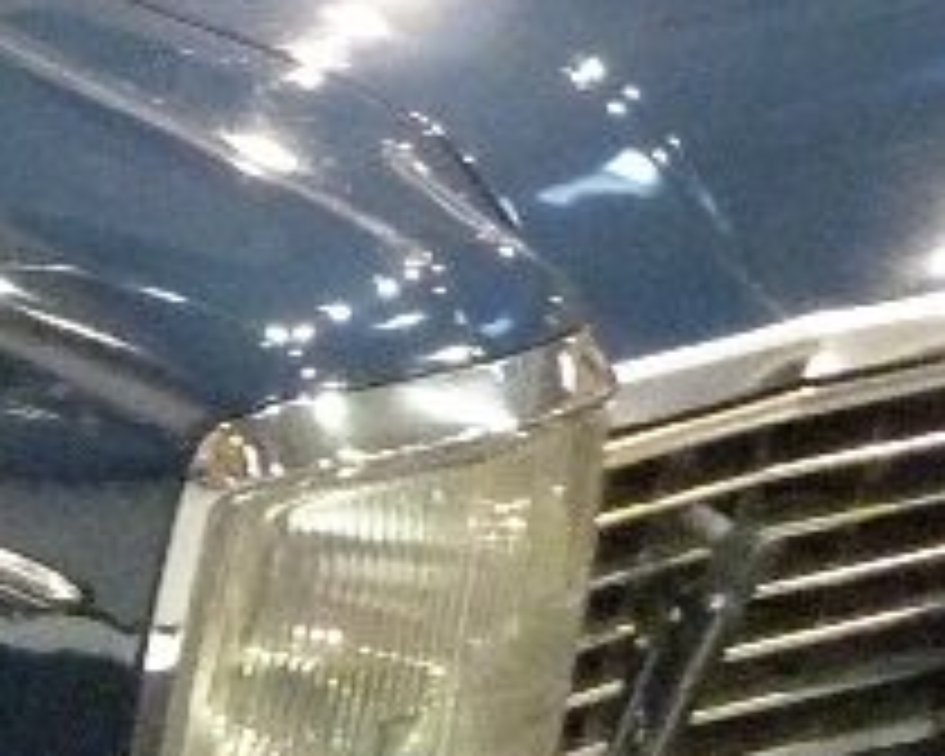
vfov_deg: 9.4
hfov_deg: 11.6
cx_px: -140
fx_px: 4587
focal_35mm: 164
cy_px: 184
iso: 800
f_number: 2.8
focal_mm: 4.5
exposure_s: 1/30
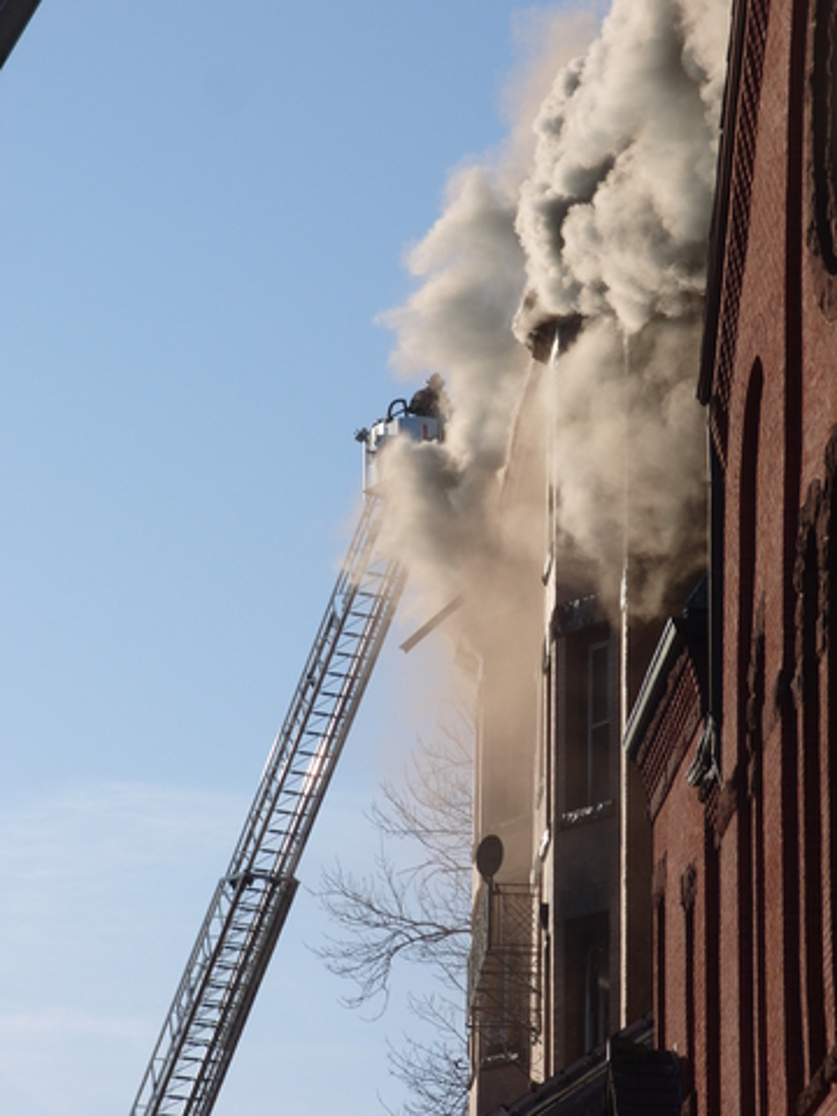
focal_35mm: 151
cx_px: 418
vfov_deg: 13.1
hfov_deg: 9.8
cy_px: 558
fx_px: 4868
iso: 80
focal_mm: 33.7
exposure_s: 1/750
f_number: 7.6
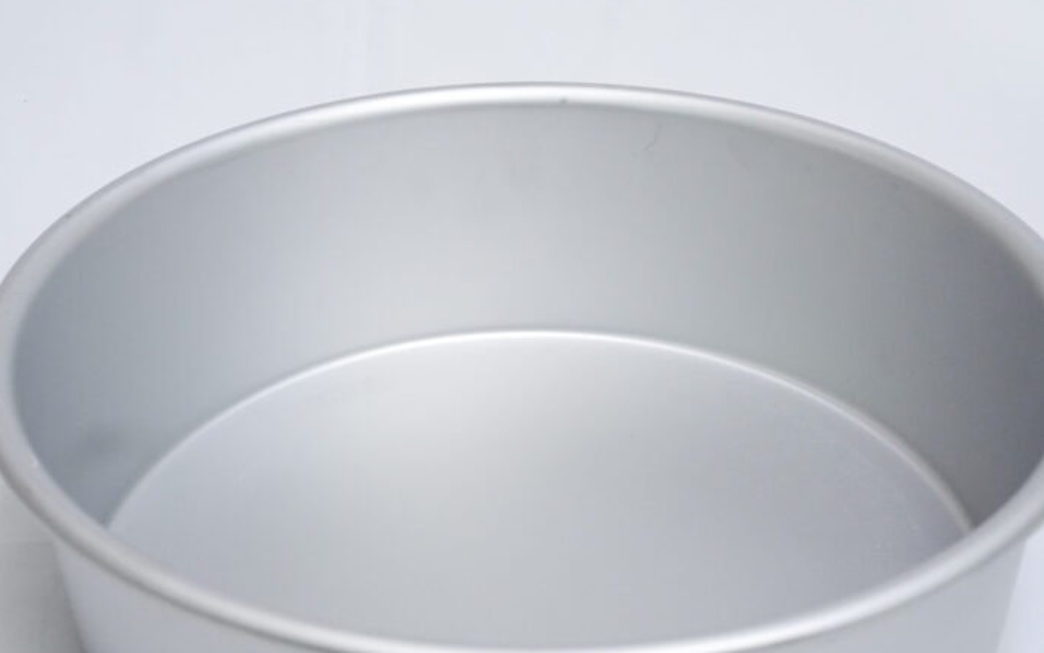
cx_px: 519
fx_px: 2049
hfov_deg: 28.6
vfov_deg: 18.1
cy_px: 346
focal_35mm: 72
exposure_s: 1/160
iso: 6400
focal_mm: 70
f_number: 16
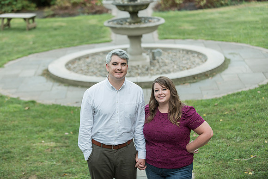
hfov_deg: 20.4
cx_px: 127
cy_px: 85
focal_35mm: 100
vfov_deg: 13.7
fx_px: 744
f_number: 2.8
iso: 640
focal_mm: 95
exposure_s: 1/250
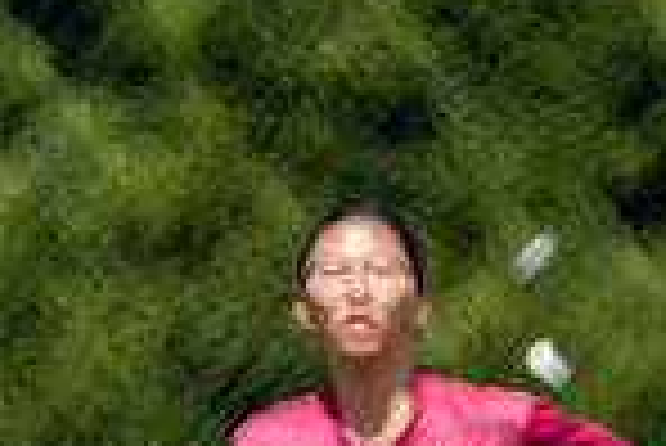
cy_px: 854
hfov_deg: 0.6
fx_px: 63831
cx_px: 1674
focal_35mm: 3447
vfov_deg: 0.4
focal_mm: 350
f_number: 4
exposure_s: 1/1600
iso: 180
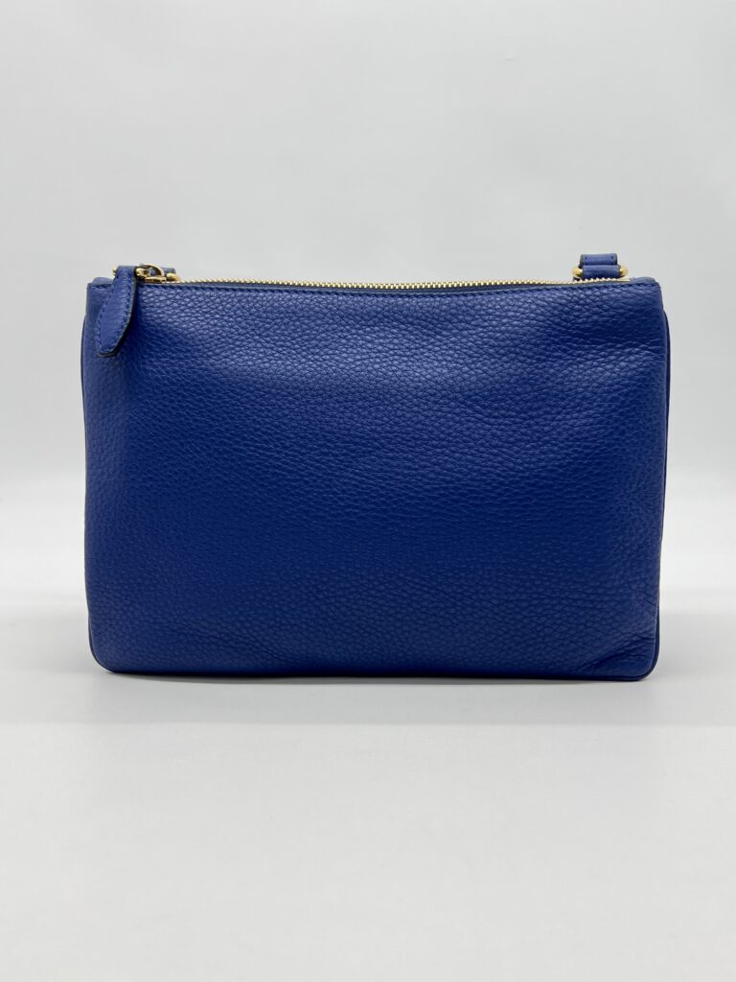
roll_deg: -0.3
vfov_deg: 67.3
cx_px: 368
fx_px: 737
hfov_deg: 53.1
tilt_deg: -5.3
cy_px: 491
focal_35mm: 26
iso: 40
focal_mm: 5.7
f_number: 1.5
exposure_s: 1/157
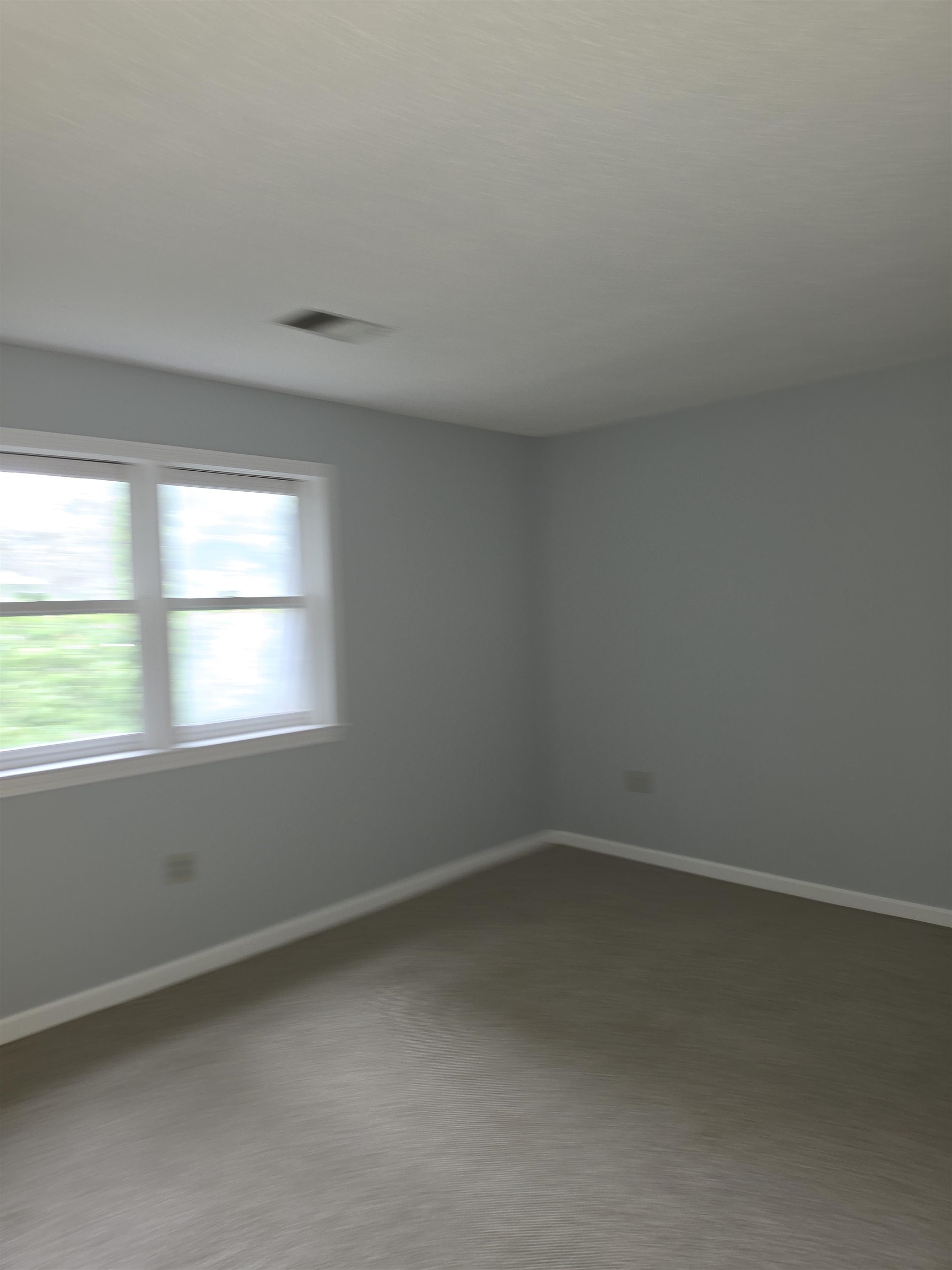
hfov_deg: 58.9
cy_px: 635
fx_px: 843
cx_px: 476
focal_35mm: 23
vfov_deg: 73.9
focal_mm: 6.5
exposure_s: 1/16.7
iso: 80
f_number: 1.4
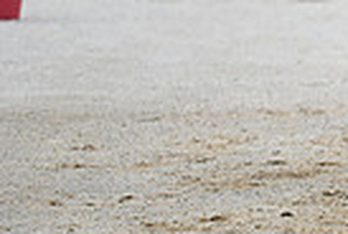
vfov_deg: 1.0
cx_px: 709
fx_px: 13912
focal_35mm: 1436
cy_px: -179
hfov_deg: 1.4
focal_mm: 340
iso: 500
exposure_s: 1/1600
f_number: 5.6
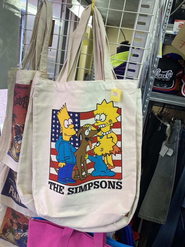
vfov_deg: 63.4
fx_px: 200
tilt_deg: -14.9
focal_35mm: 28
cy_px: 124
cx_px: 92
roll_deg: -9.9
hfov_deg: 49.7
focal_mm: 3.99
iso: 80
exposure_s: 1/100
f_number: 1.8
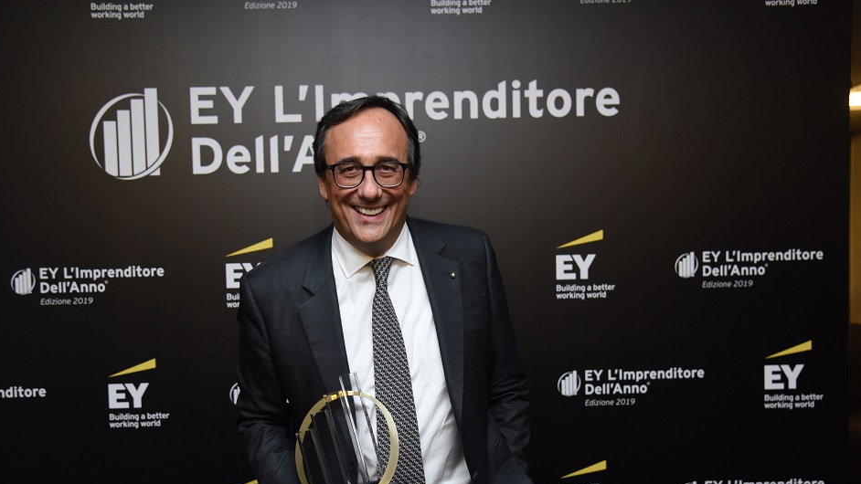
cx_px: 390
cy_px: 329
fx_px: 982
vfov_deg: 27.5
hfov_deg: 47.3
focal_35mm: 43
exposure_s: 1/100
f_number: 4
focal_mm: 35
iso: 2000
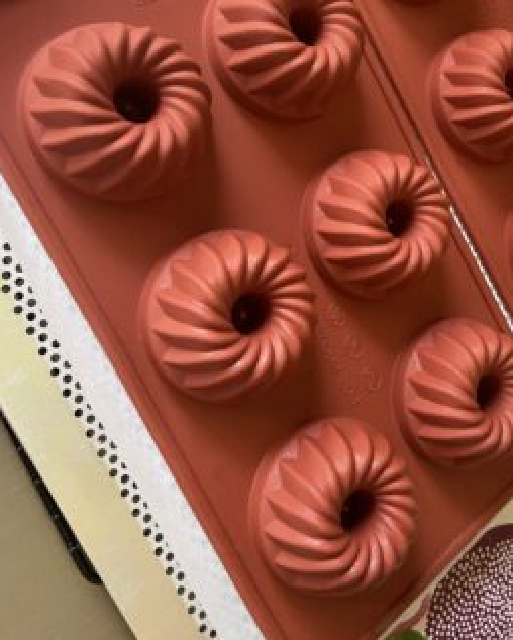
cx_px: 361
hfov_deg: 36.8
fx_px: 758
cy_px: 214
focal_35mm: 40
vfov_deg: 45.1
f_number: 1.8
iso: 400
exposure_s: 1/60
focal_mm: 4.25
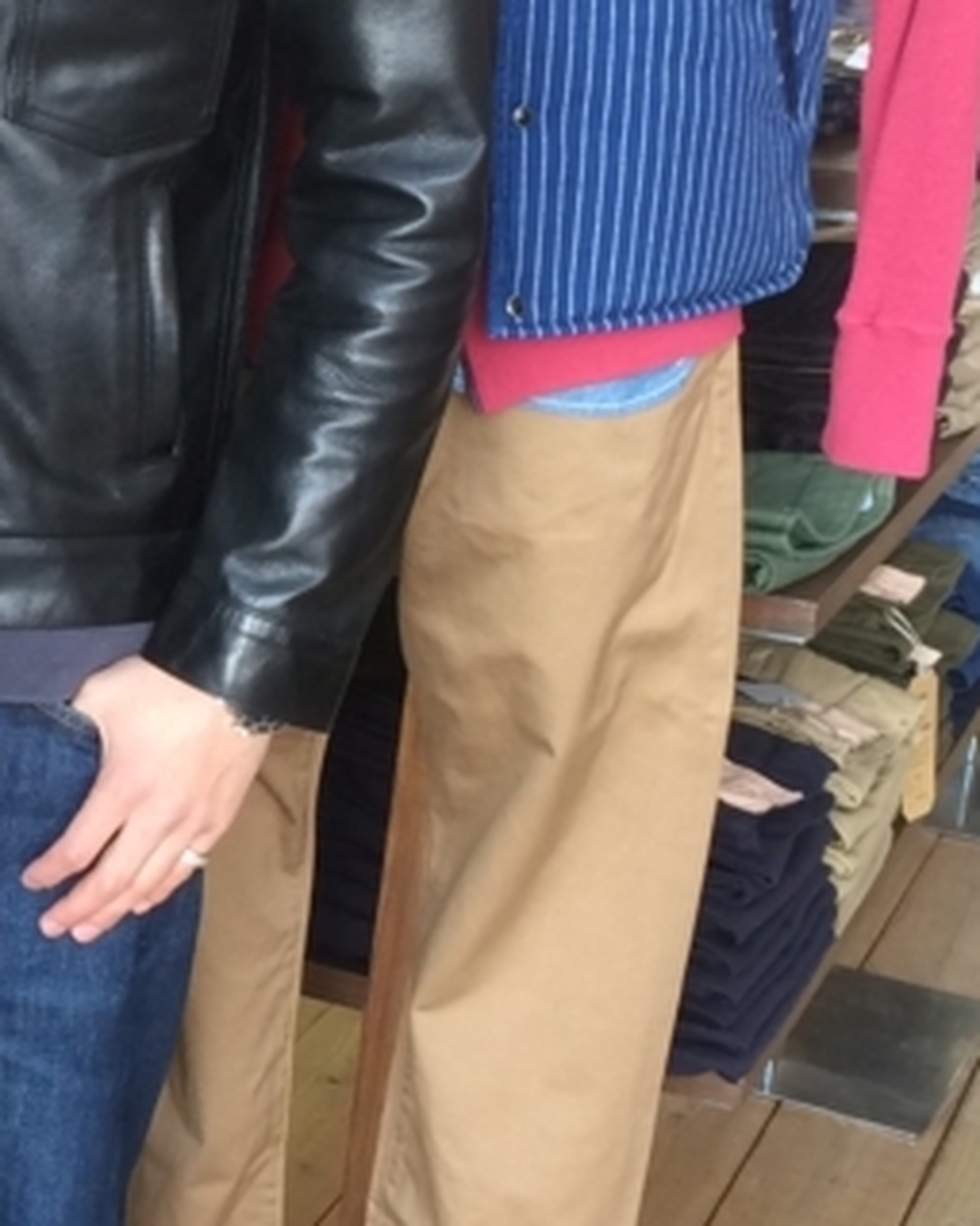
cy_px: 496
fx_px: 3301
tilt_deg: -16.4
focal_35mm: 91
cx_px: -211
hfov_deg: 16.2
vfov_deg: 21.0
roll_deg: -4.3
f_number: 2.2
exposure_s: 1/30
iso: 64
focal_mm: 4.15
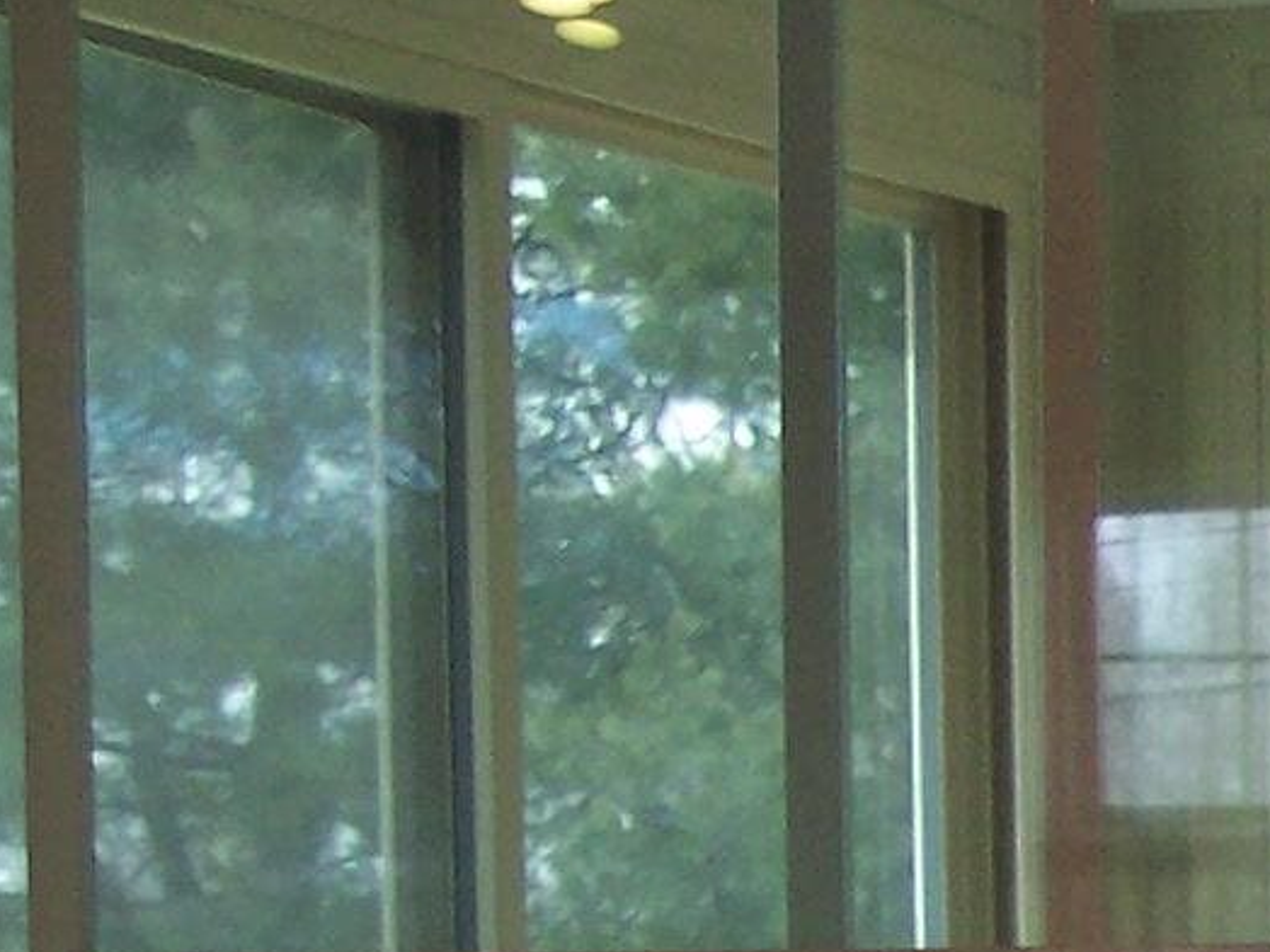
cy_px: 1778
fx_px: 6861
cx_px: 2957
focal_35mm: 187
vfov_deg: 7.7
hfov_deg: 9.5
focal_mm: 8
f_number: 2.8
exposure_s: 1/125
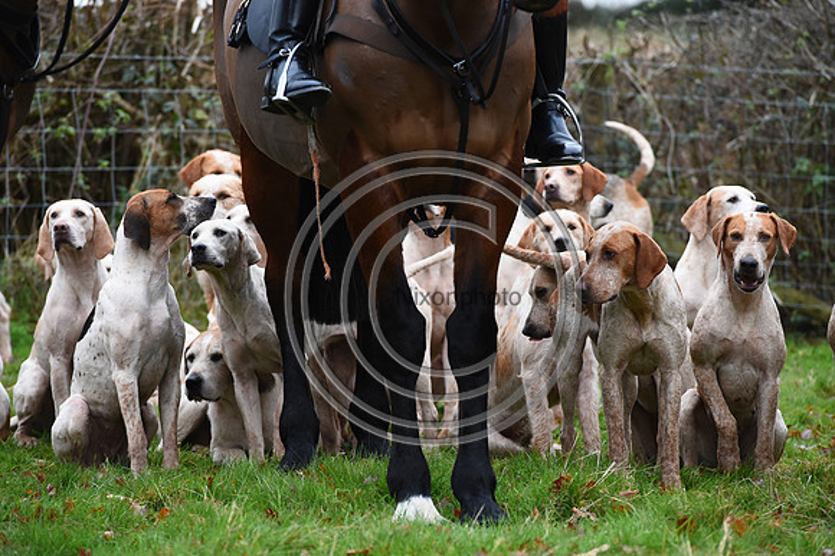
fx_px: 4636
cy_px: 278
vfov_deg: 6.9
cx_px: 418
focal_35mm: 200
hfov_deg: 10.3
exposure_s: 1/1000
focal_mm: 200
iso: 2200
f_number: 5.6
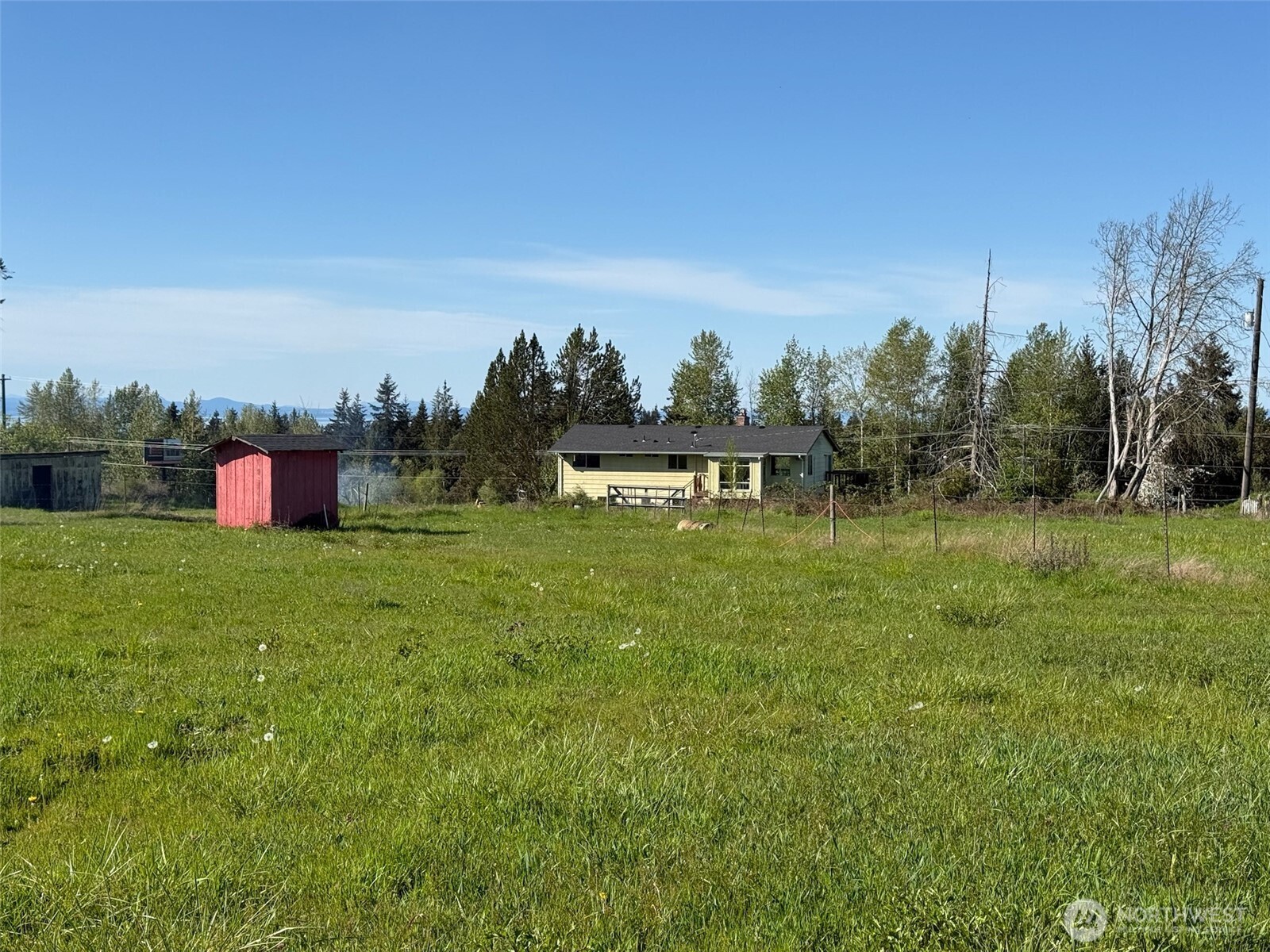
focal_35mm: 48
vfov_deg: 30.3
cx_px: 635
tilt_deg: -2.2
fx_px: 1761
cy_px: 476
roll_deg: +0.4
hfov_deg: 39.7
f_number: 1.78
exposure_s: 1/4878
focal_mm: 6.76
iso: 64
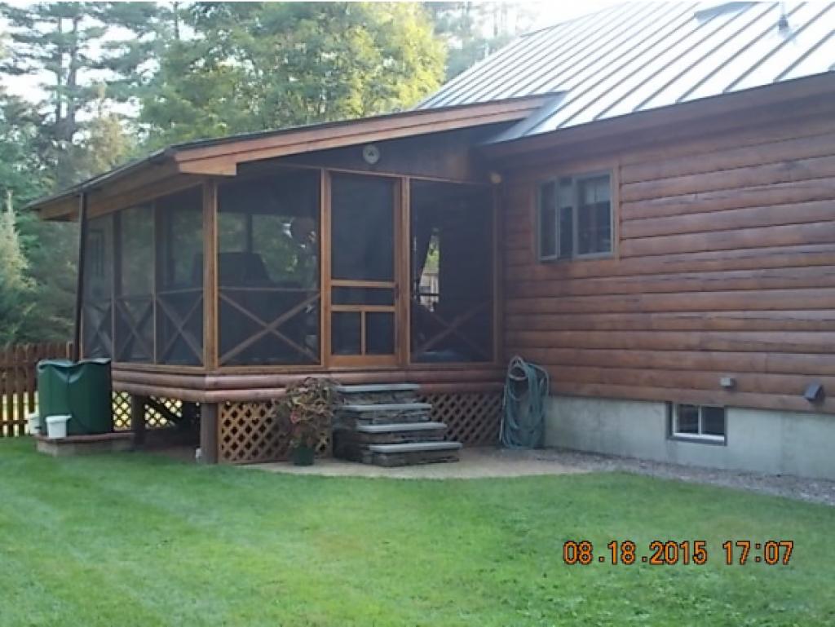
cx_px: 418
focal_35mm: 44
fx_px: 1062
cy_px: 314
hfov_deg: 42.9
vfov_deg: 32.9
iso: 80
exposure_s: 1/30
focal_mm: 7.9
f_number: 4.2
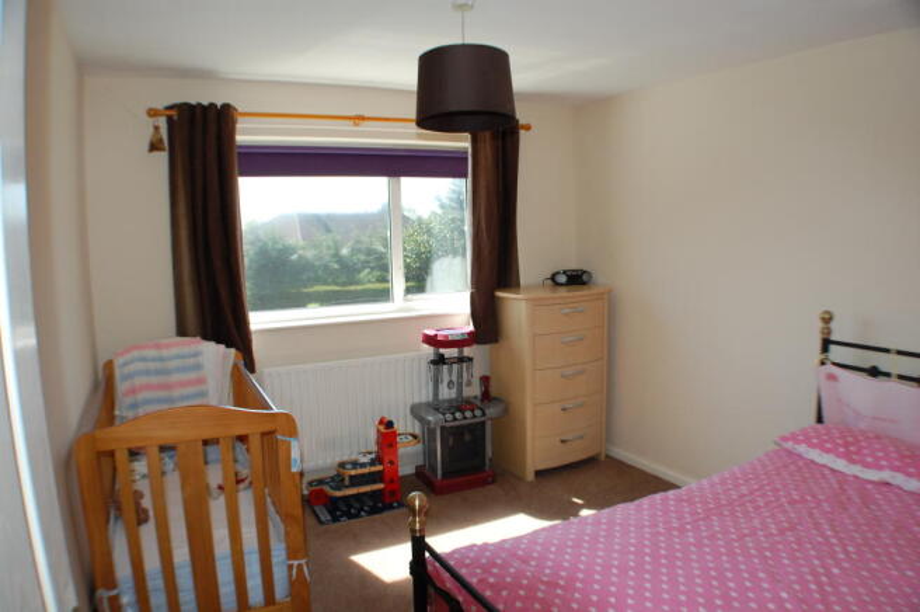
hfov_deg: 57.3
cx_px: 460
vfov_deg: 39.9
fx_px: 842
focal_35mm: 33
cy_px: 306
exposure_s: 1/500
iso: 400
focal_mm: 22
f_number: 4
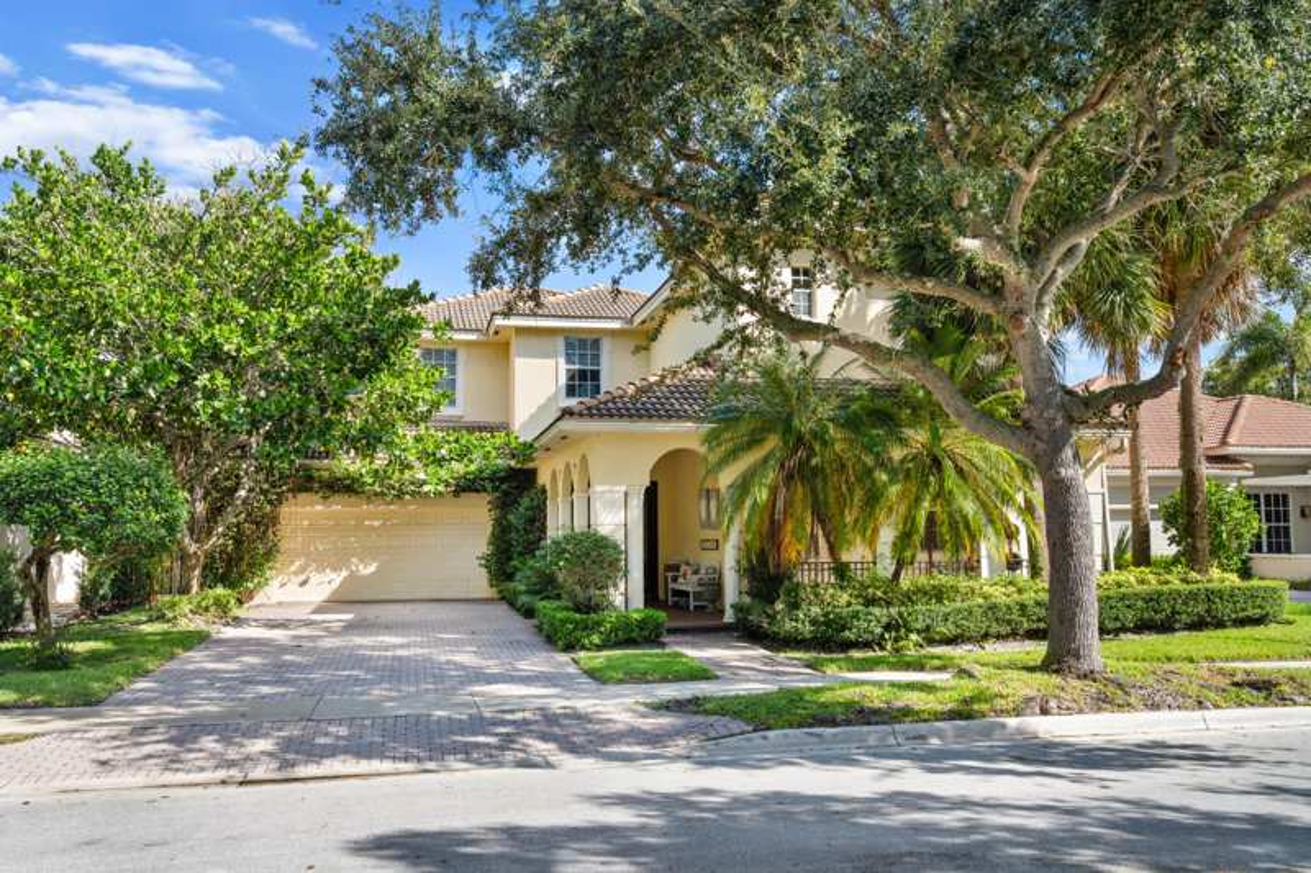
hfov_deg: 61.9
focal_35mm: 30
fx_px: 1092
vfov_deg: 43.6
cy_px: 436
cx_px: 656
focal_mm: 30
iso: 800
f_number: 8
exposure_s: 1/100
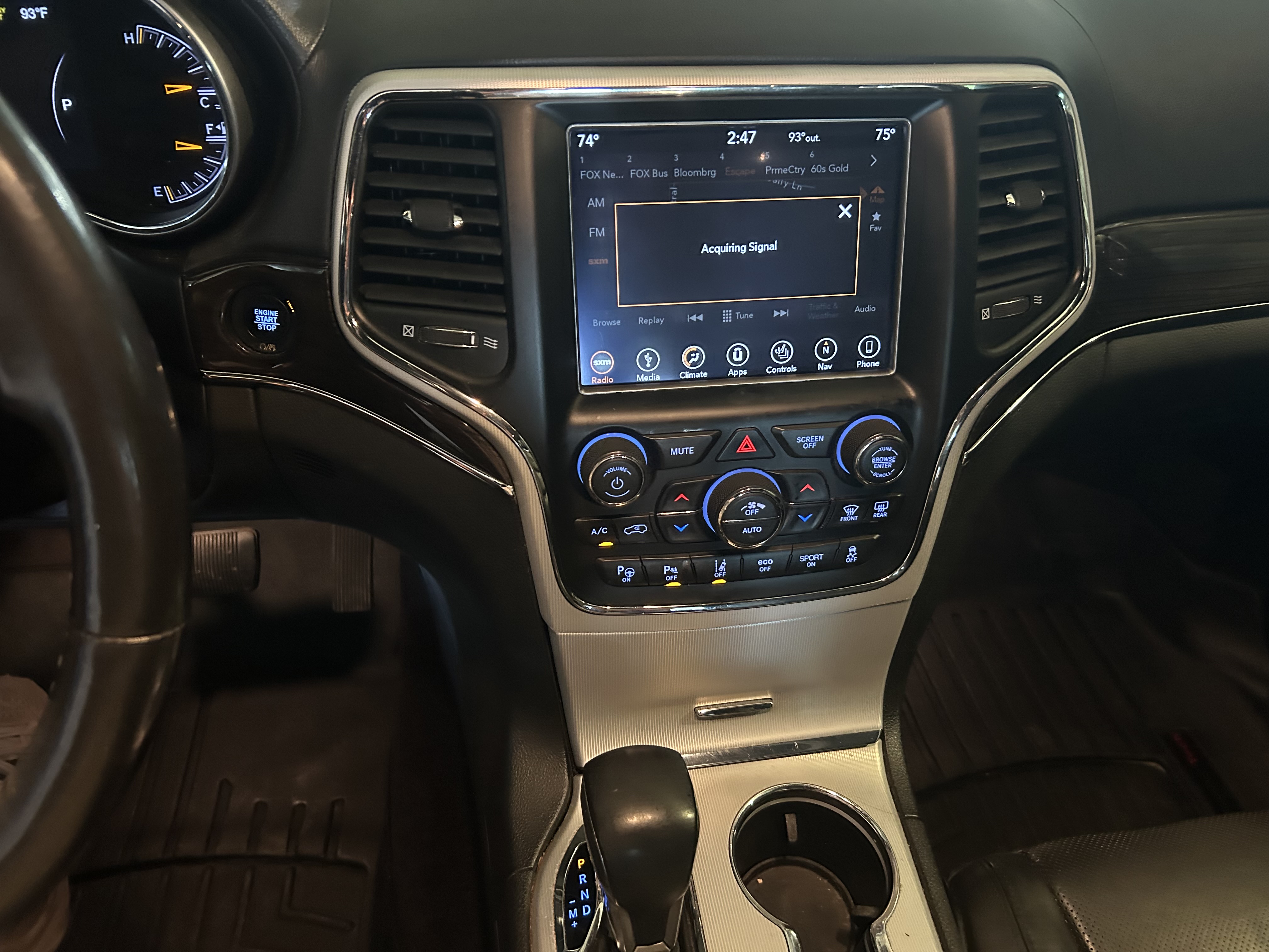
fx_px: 953
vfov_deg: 53.1
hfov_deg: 67.3
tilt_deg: -39.2
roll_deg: -3.9
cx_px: 634
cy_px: 476
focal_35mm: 26
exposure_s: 1/30
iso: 1000
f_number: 1.5
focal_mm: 5.7
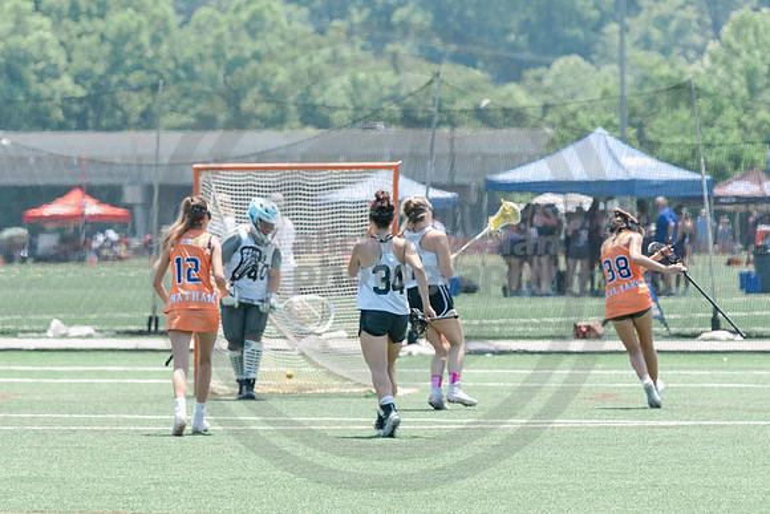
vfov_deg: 3.6
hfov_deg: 5.4
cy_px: 200
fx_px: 8191
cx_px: 436
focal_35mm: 383
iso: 400
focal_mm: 200
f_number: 5
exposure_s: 1/1600
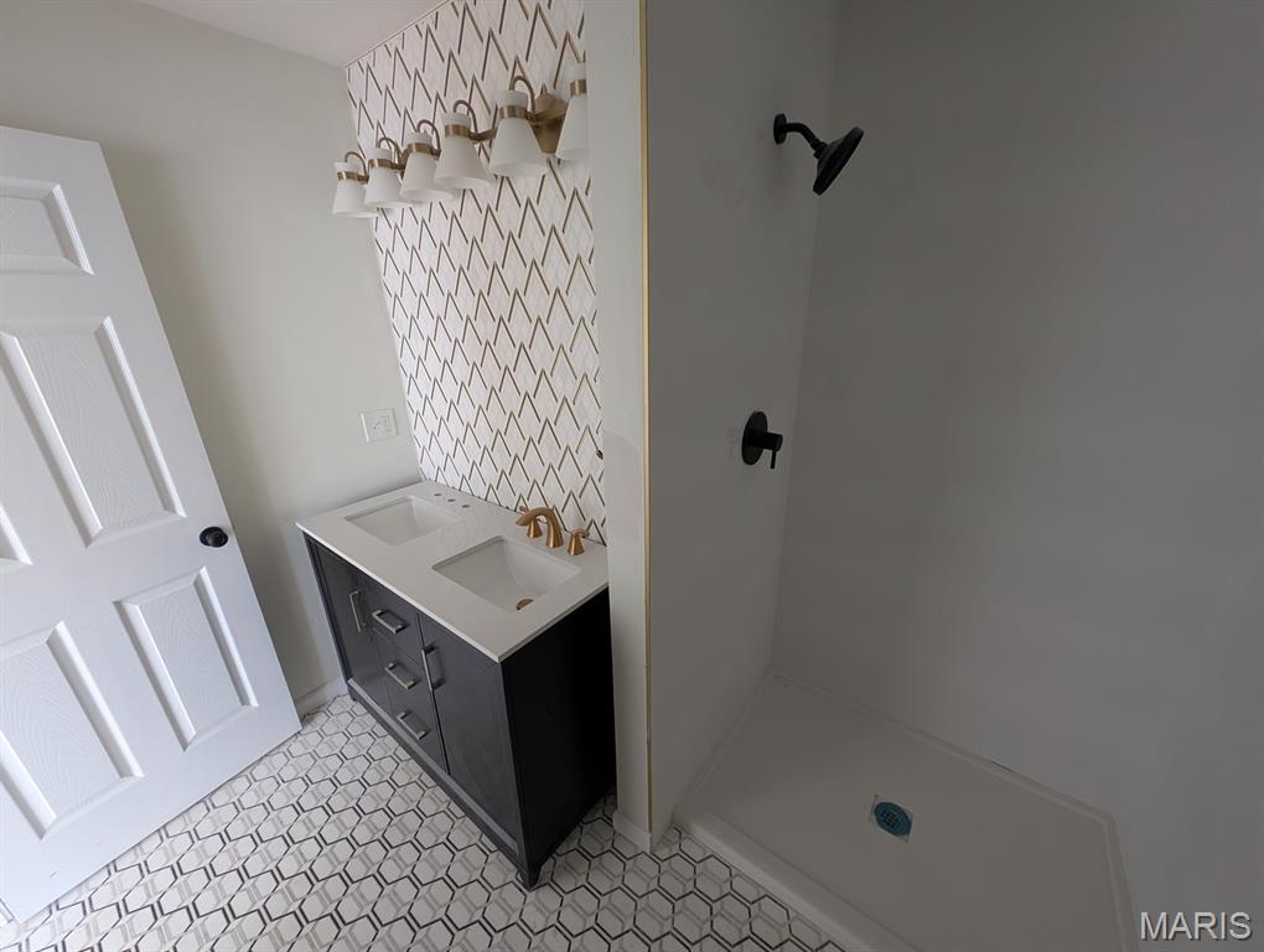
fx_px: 439
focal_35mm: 12
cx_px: 632
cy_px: 476
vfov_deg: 94.6
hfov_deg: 110.5
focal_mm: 2.23
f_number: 1.95
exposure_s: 1/80.7
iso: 384
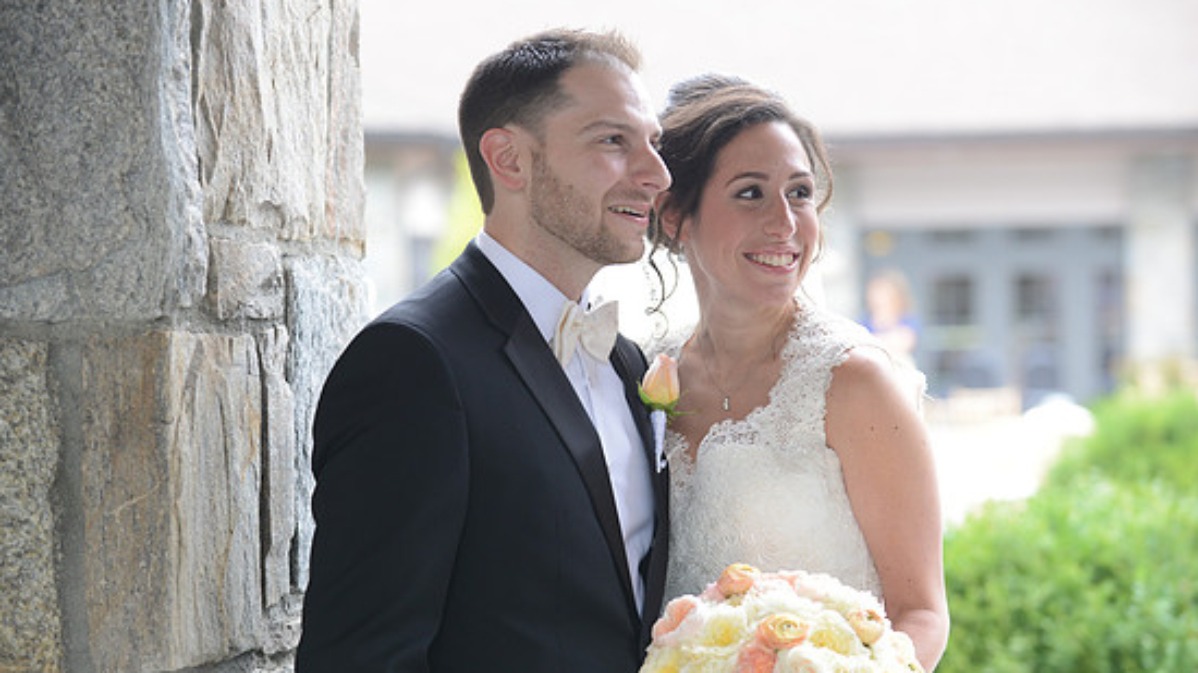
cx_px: 629
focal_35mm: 105
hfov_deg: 20.4
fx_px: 3334
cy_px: 356
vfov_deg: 11.5
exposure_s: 1/250
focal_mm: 95
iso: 500
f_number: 4
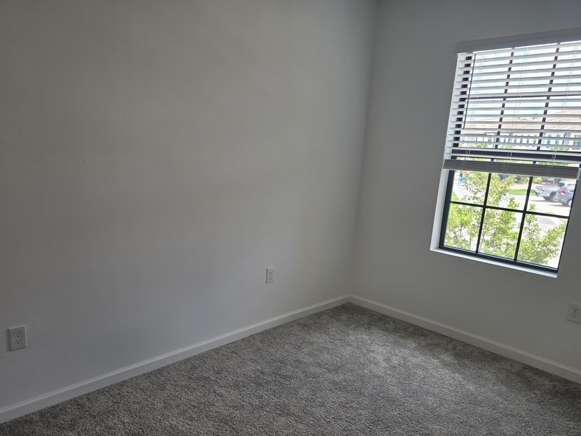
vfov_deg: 51.2
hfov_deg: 64.9
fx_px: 453
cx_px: 241
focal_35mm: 27
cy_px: 251
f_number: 1.7
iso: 16
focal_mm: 6.3
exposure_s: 1/120
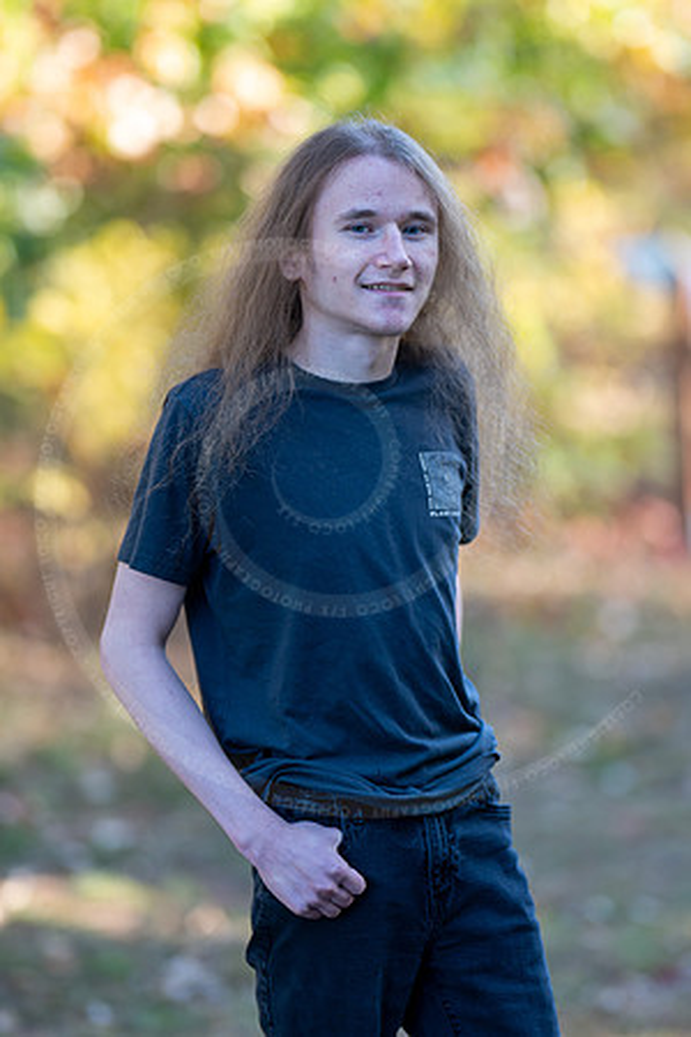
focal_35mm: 127
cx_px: 346
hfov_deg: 10.8
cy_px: 518
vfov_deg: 16.1
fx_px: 3656
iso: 200
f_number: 1.2
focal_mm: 85
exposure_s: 1/640
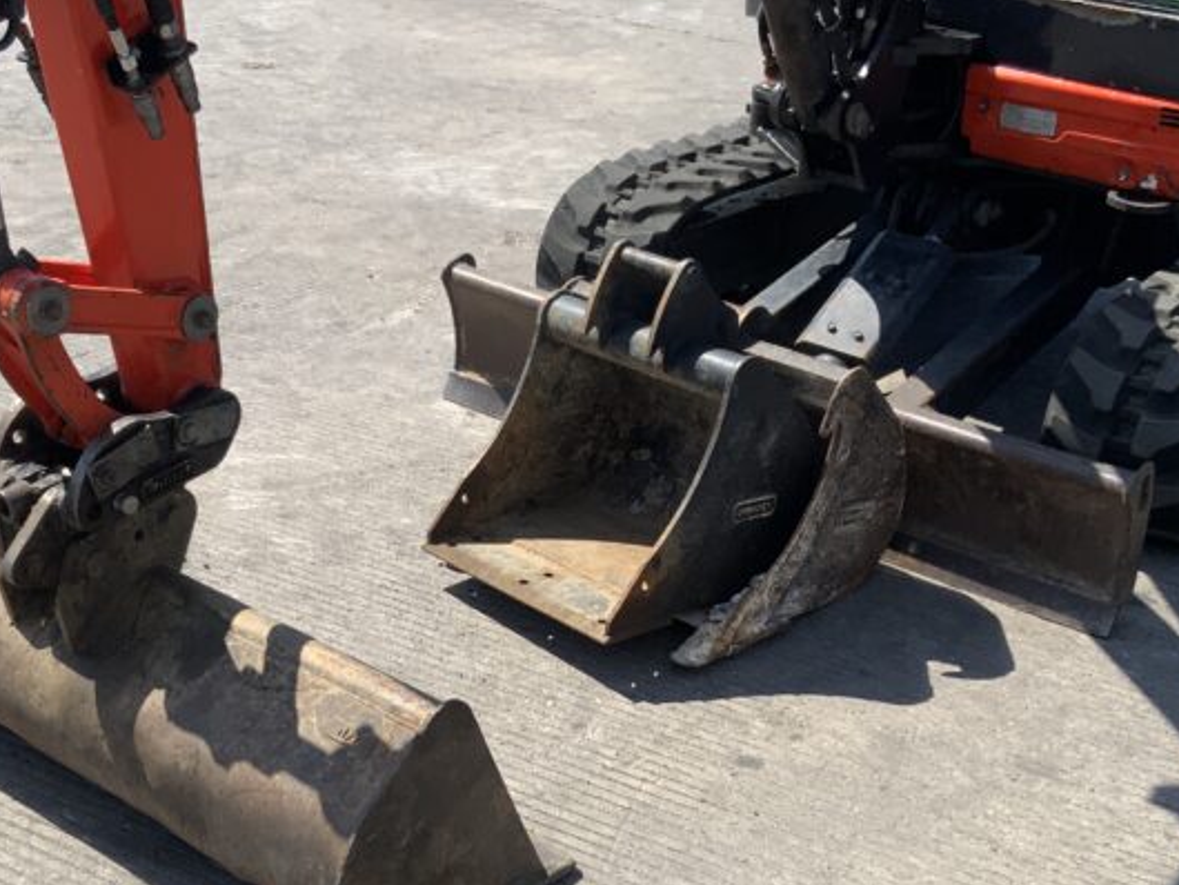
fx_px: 1908
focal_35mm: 56
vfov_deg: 26.0
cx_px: 525
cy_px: 603
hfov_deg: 34.3
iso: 16
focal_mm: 3
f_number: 1.8
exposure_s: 1/1577
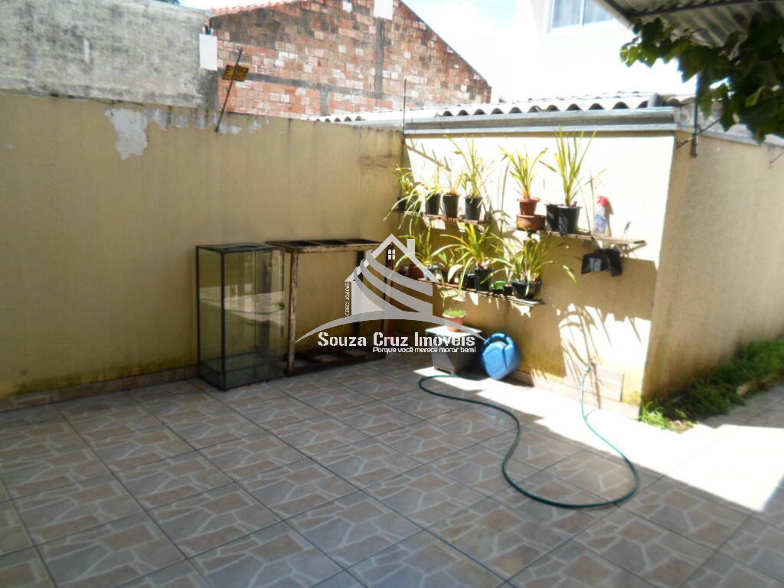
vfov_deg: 54.9
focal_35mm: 25
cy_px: 294
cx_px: 392
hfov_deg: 69.4
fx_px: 566
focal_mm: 4.5
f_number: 2.5
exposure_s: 1/500
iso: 80
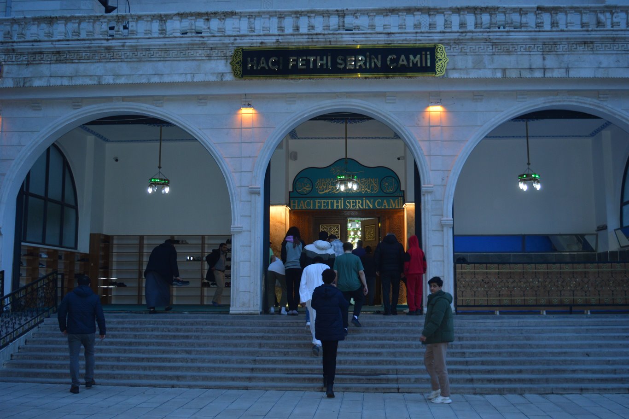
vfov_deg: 35.5
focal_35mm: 38
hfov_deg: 51.3
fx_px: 655
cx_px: 314
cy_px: 210
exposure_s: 1/60
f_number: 4
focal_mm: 25
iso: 400
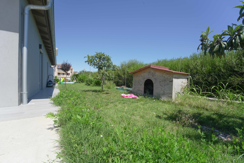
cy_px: 82
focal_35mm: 14
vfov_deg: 81.2
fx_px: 95
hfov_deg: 104.3
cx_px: 122
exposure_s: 1/100
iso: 100
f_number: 14
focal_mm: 14
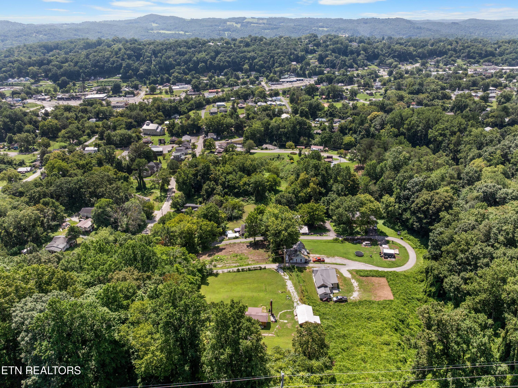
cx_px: 259
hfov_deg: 71.6
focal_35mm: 24
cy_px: 194
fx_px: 359
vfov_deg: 56.8
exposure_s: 1/100
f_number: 2.8
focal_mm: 12.29
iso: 130
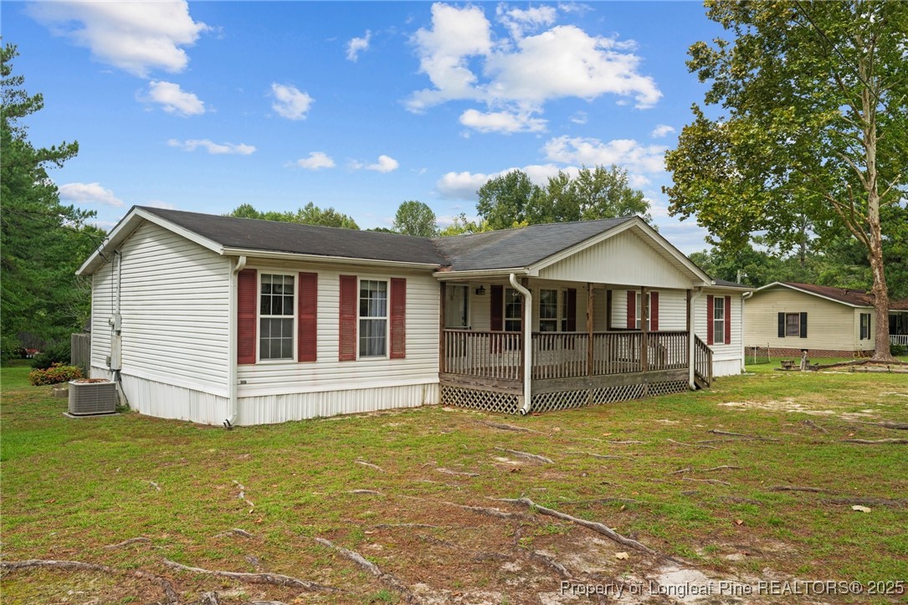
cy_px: 302
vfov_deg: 47.9
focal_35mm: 27
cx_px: 454
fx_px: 681
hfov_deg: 67.4
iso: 400
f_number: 8
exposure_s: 1/320
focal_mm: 27
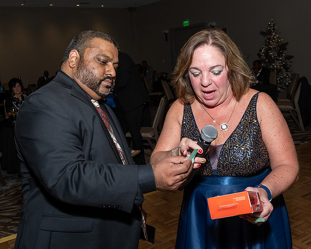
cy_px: 98
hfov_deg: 47.0
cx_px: 147
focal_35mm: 39
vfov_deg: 38.1
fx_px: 358
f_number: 7.1
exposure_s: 1/250
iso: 500
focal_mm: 19
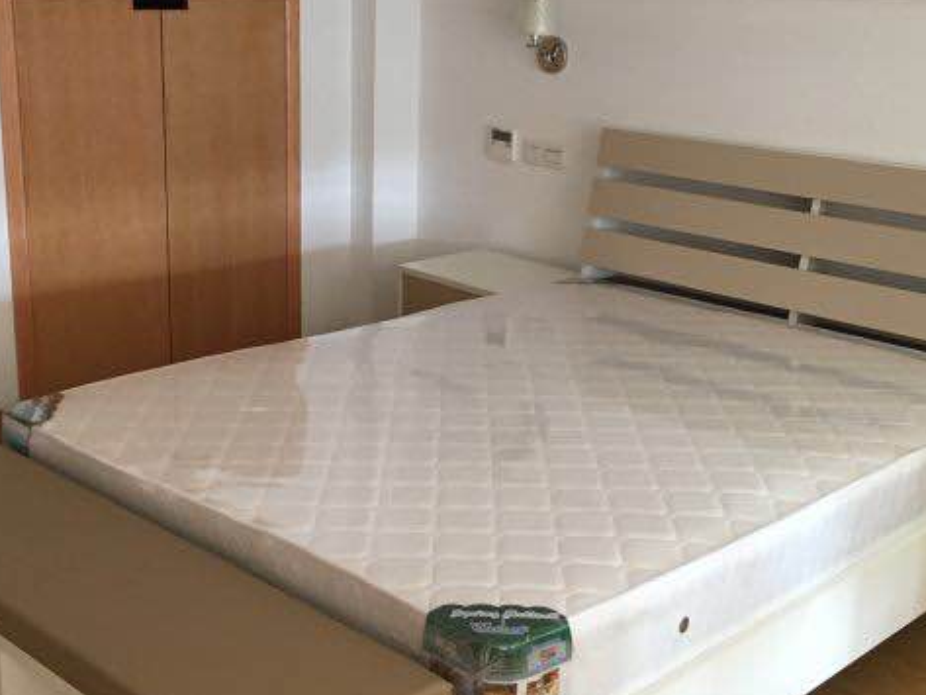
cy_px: 325
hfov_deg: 38.9
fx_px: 1311
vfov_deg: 29.7
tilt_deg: -15.5
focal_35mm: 49
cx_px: 472
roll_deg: -1.2
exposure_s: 1/33
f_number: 2.2
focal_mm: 4.15
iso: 160
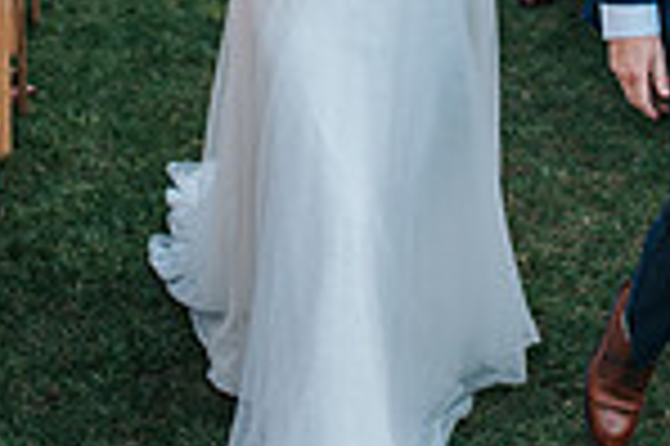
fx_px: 1971
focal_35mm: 106
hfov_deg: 19.1
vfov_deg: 12.1
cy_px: -284
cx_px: 522
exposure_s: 1/800
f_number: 3.2
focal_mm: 35
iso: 1000
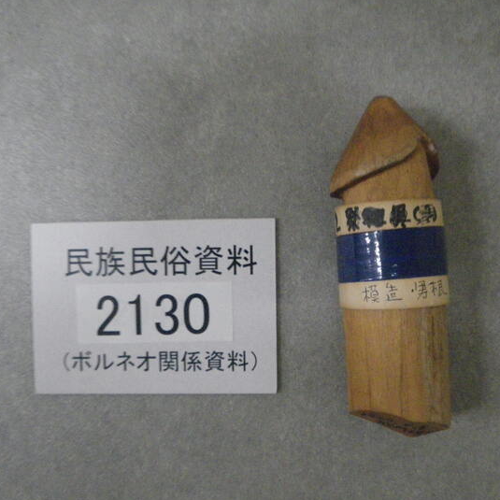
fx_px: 605
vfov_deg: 44.9
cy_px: 269
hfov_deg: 44.9
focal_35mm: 37
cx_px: 263
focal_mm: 5
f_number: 3.5
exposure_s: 1/40
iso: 800
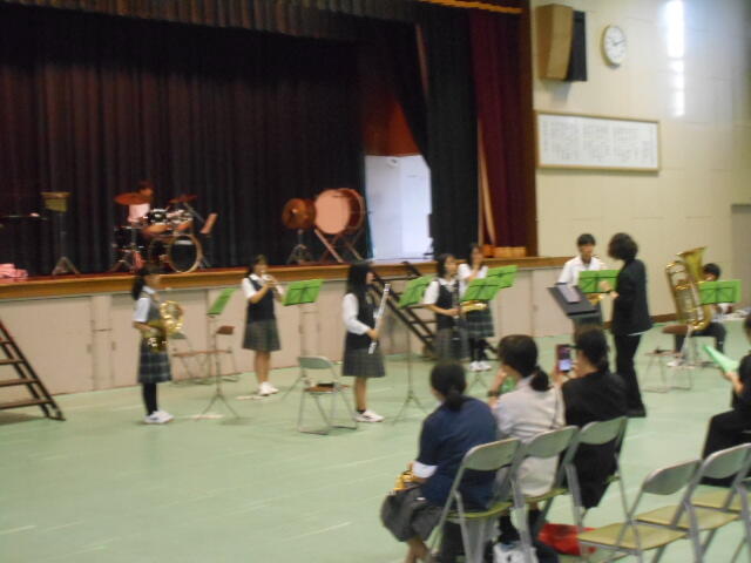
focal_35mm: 58
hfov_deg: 33.2
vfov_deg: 25.2
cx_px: 376
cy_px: 282
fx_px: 1258
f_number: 4.9
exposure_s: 1/25
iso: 800
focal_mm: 10
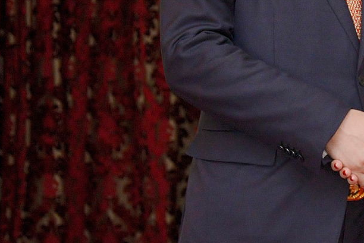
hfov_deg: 11.1
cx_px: 410
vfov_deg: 7.5
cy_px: 31
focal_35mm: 182
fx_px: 1841
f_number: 6.3
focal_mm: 58
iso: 1250
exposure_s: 1/125
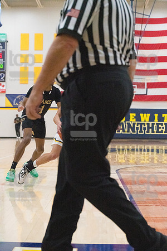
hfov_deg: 19.5
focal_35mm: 70
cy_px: 126
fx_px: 487
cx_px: 84
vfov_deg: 28.8
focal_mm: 70
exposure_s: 1/1600
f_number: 4.5
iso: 10000
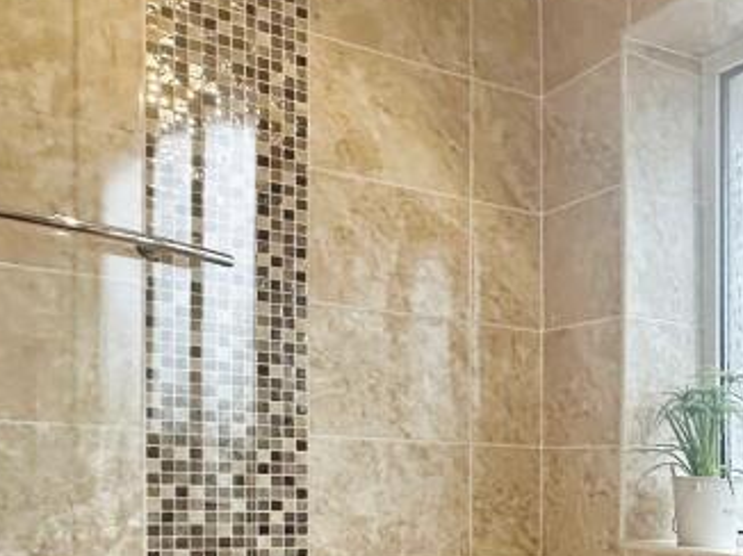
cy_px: 659
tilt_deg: -5.5
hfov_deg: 40.7
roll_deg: -1.4
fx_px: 944
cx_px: 620
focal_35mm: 44
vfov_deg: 28.7
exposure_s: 1/100
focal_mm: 2.22
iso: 250
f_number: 2.2
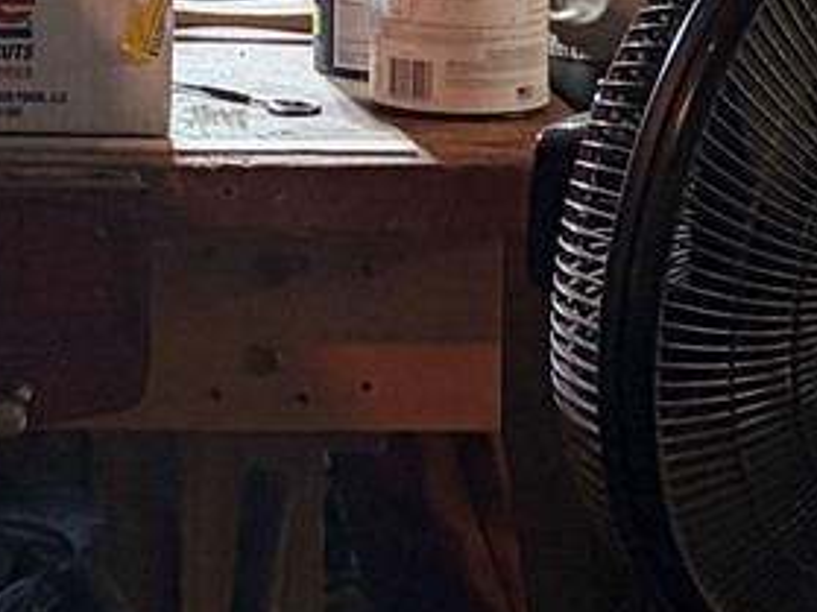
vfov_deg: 7.7
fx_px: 4506
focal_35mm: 191
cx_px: -469
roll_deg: +1.6
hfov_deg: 10.0
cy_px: -246
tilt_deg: -5.4
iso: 320
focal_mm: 5.96
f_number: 1.6
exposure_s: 1/40
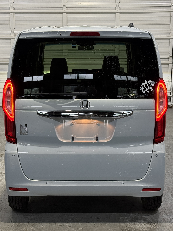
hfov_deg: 22.6
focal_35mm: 65
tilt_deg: -10.3
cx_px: 85
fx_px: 433
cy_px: 116
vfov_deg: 29.8
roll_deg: +0.0
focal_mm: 6.76
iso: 160
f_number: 1.78
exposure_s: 1/60
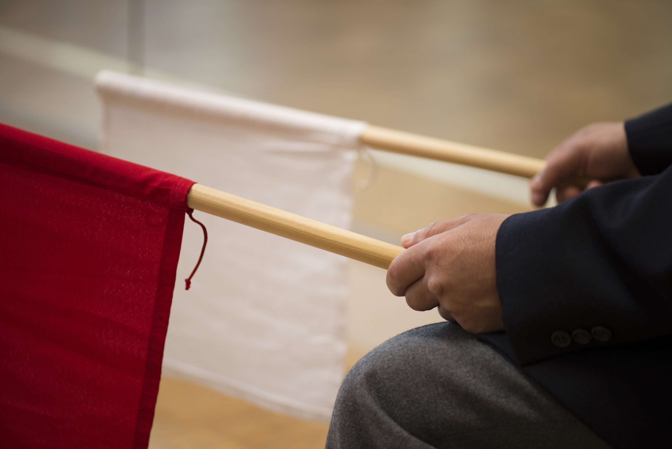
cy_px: 224
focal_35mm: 105
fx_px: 1960
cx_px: 336
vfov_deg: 13.0
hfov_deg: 19.5
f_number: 3
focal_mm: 105
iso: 250
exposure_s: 1/125
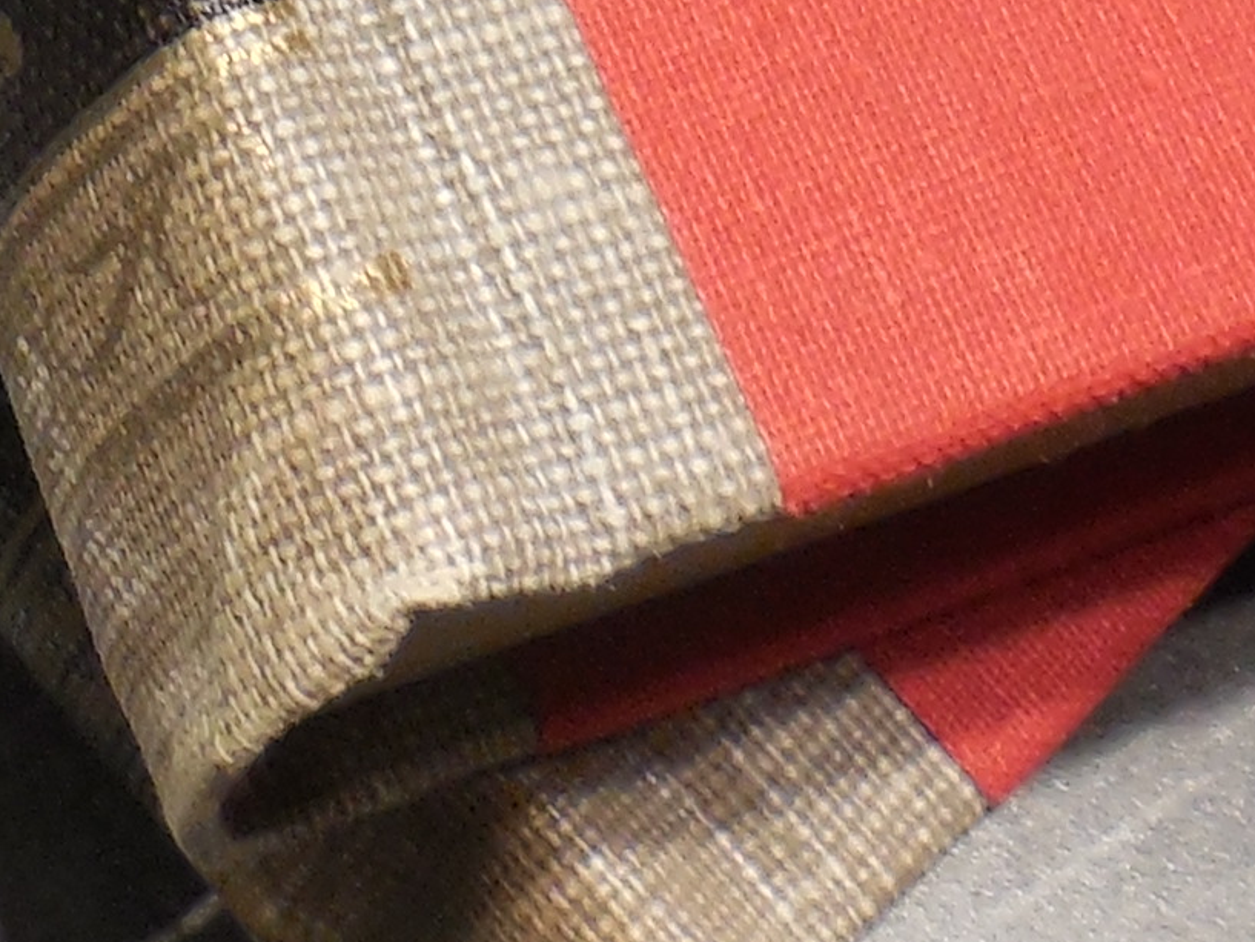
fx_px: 5113
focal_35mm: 141
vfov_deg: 9.4
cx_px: -258
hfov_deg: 13.6
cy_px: -1309
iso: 160
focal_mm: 4.5
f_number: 3.1
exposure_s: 1/30
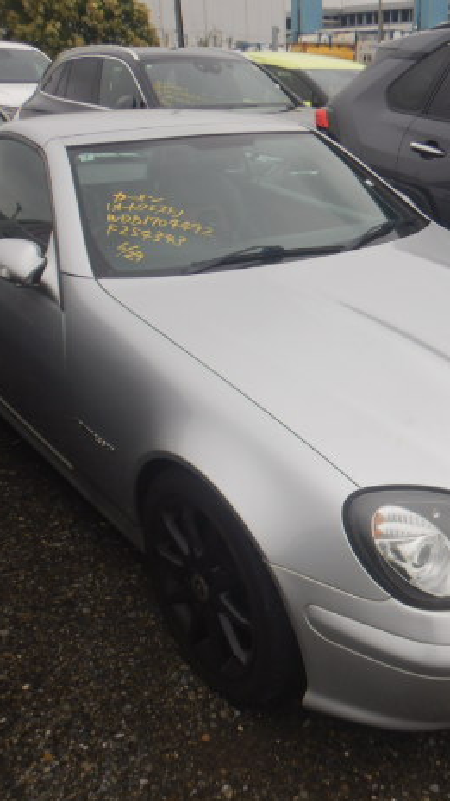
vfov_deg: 55.3
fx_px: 765
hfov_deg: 32.3
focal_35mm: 36
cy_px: 410
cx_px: 326
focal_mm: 4.3
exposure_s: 1/250
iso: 125
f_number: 2.8
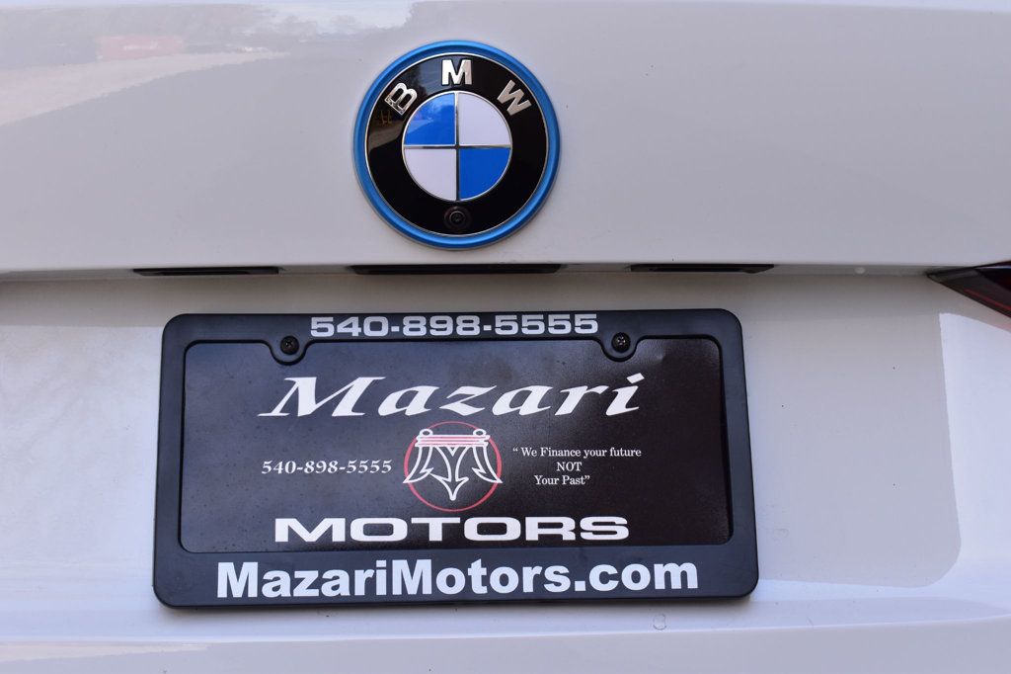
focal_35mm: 63
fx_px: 1769
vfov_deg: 21.6
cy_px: 337
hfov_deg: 31.9
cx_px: 506
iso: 400
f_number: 9
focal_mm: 42
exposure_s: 1/160
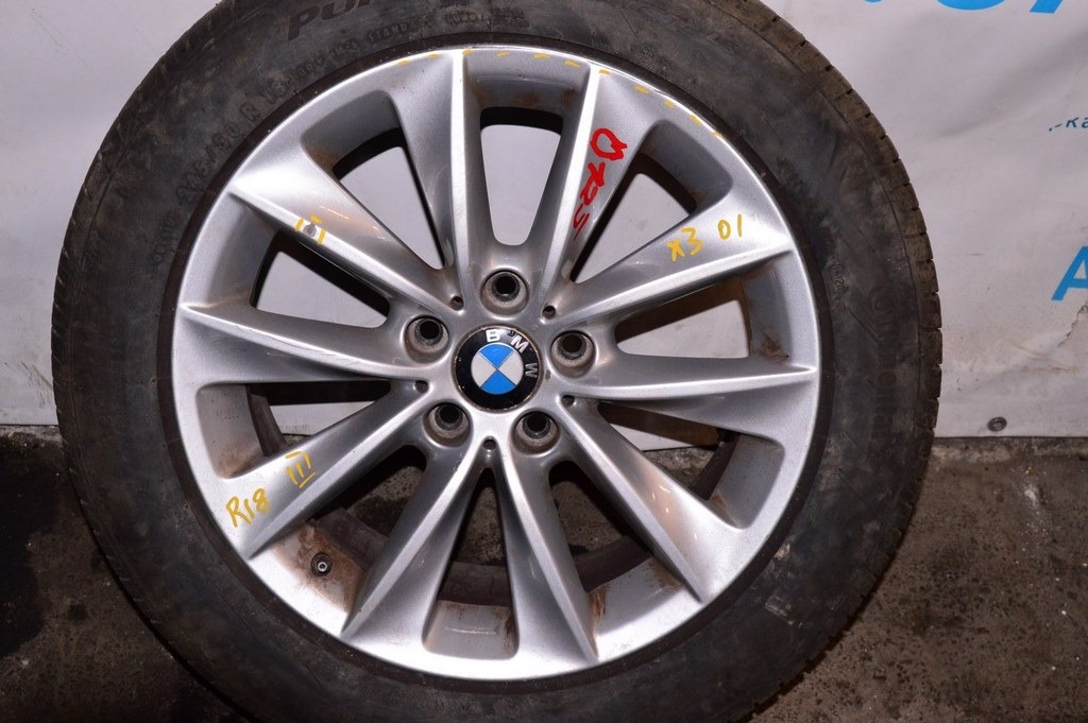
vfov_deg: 25.7
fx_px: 1585
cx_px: 544
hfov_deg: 37.9
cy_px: 362
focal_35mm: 52
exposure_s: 1/200
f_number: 8
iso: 1600
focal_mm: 35
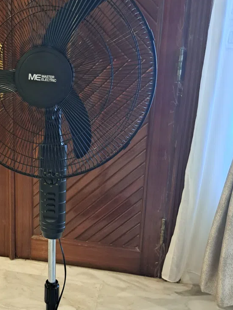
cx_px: 33
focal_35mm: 45
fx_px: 404
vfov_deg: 42.1
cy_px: 159
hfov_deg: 31.0
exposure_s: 1/25
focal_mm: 5.23
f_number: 1.8
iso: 400
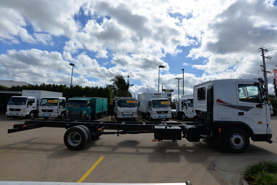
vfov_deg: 67.4
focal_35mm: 18
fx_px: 139
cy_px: 92
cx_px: 138
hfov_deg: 90.0
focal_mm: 18
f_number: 9
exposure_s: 1/320
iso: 100
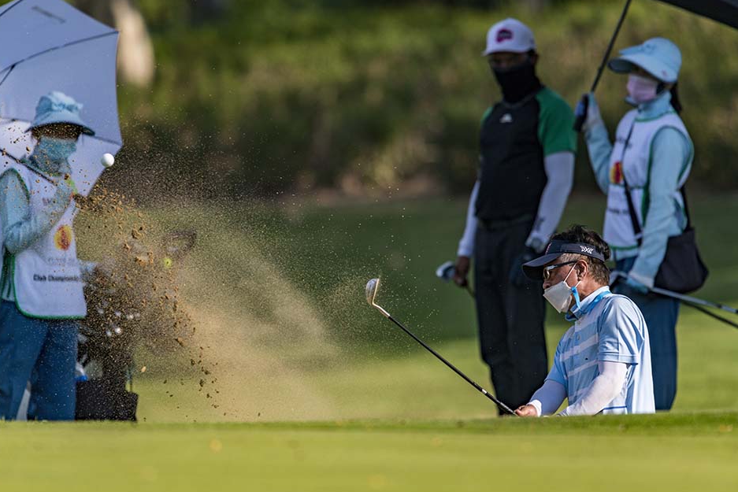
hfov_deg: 3.1
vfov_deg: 2.1
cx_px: 367
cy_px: 246
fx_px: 13654
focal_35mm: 666
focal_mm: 650
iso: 100
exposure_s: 1/2500
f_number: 5
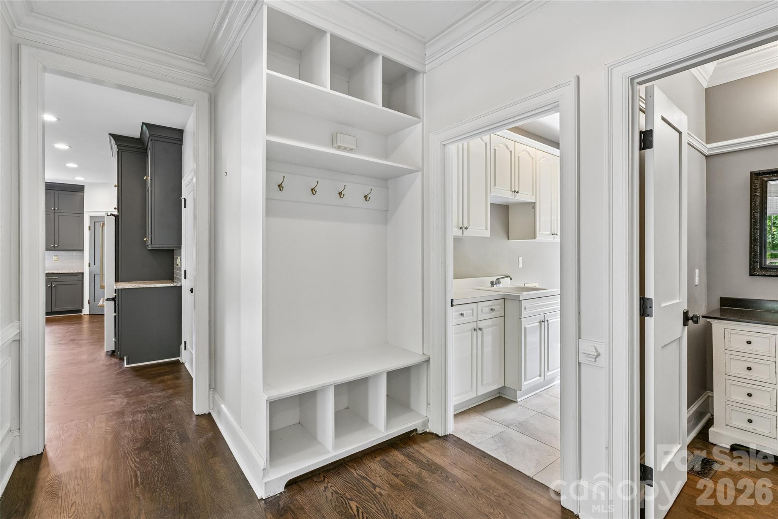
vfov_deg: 73.7
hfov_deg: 96.7
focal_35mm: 16
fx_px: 346
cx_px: 389
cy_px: 260
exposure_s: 1/13
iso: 400
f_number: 8
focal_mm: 16
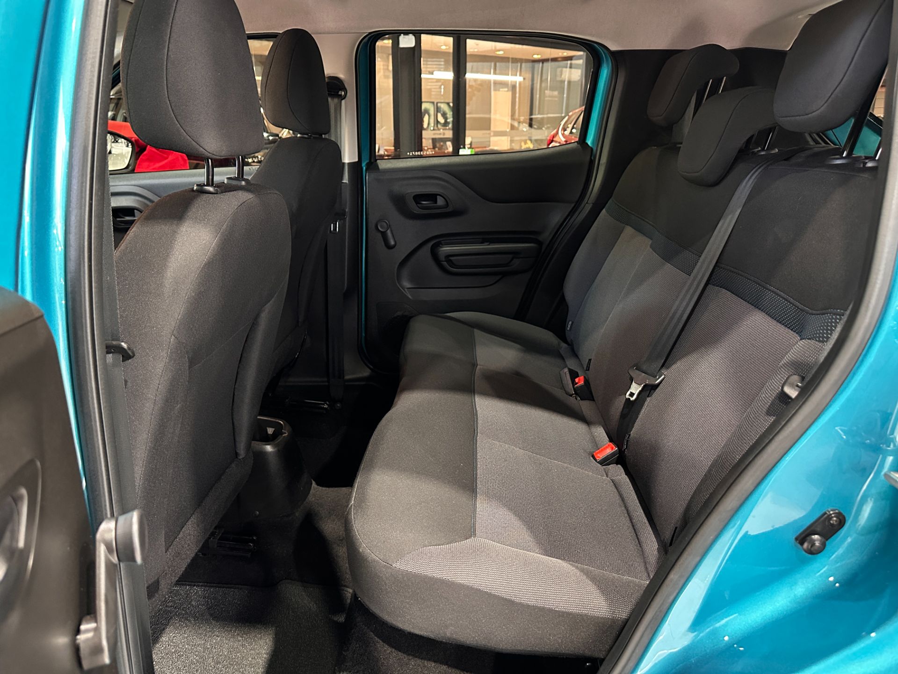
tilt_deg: -18.4
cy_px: 337
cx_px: 449
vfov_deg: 56.8
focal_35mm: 24
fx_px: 623
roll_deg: -0.3
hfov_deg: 71.6
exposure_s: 1/30
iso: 1000
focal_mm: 6.86
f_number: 1.78
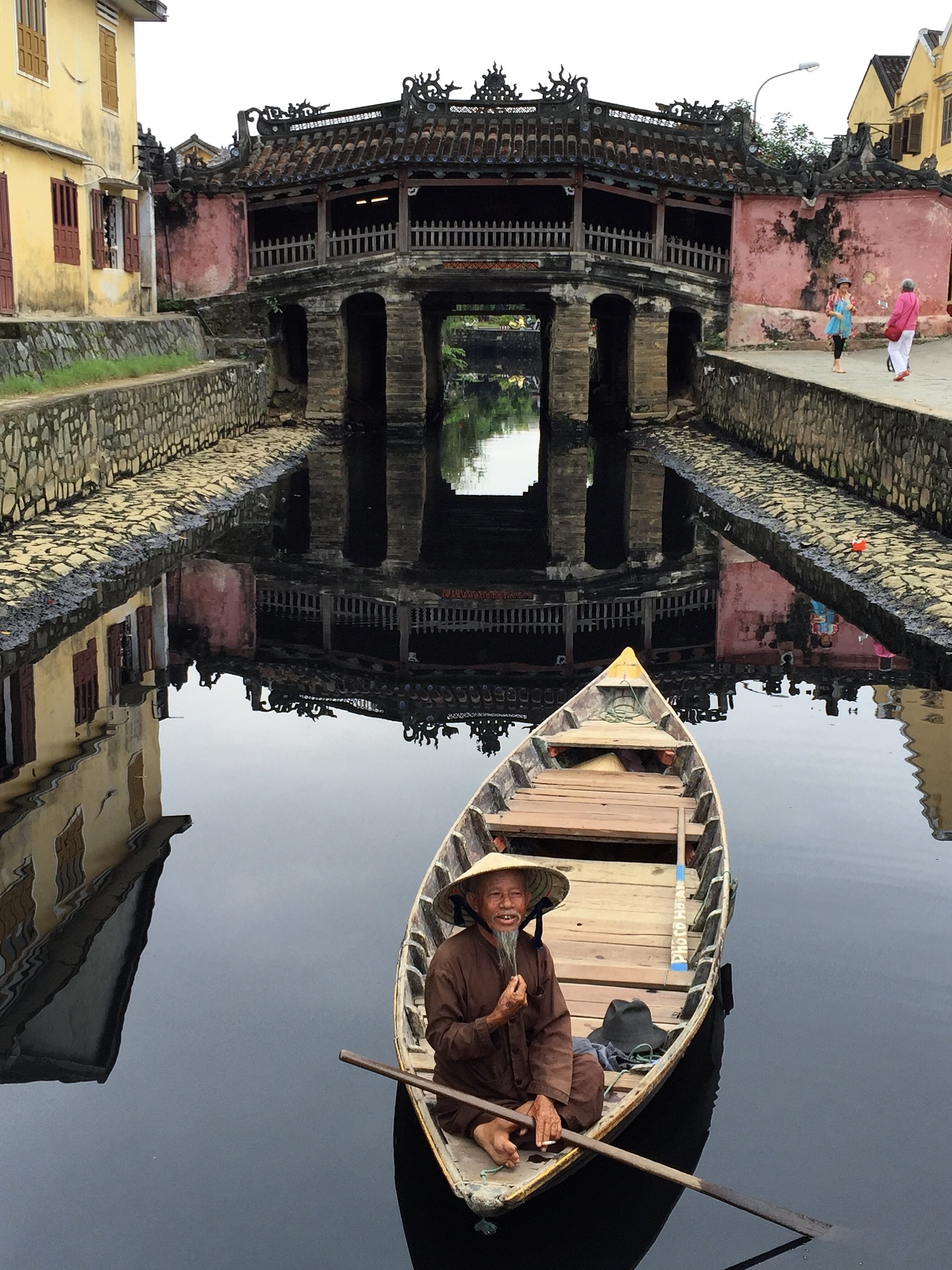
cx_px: 476
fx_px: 1063
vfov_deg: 61.7
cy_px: 635
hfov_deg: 48.2
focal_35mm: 29
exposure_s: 1/377
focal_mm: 4.15
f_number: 2.2
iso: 32
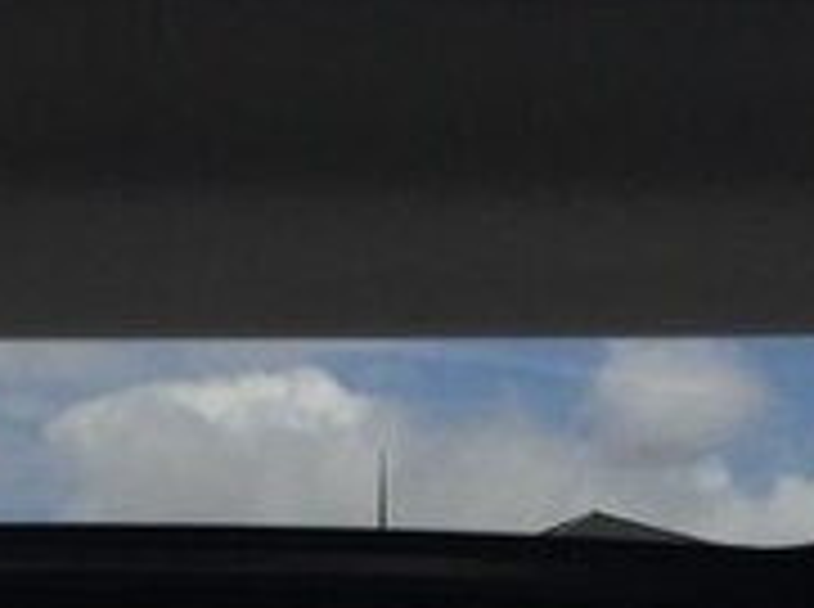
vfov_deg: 12.7
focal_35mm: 106
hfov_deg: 18.2
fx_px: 2488
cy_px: 1070
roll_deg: +1.2
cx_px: 58
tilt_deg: -2.5
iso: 32
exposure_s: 1/682
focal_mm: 4.15
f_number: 2.2
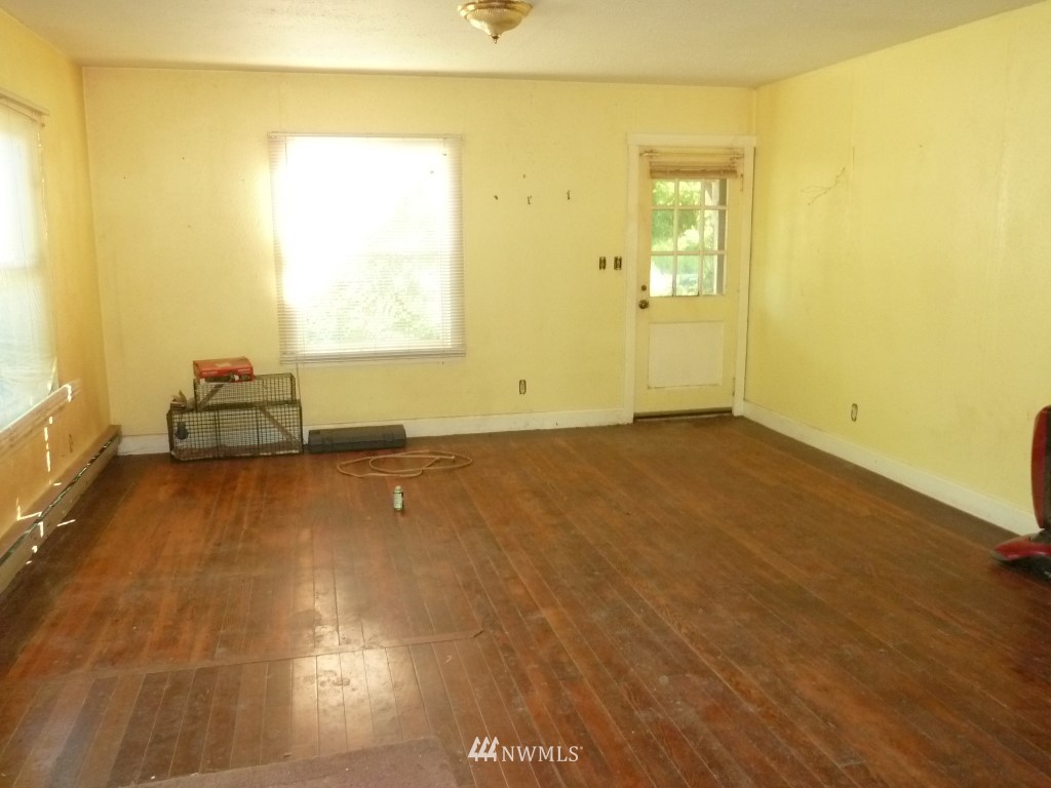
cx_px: 526
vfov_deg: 48.2
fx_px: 880
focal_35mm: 29
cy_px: 394
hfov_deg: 61.7
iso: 400
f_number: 3.4
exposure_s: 1/30
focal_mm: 4.7
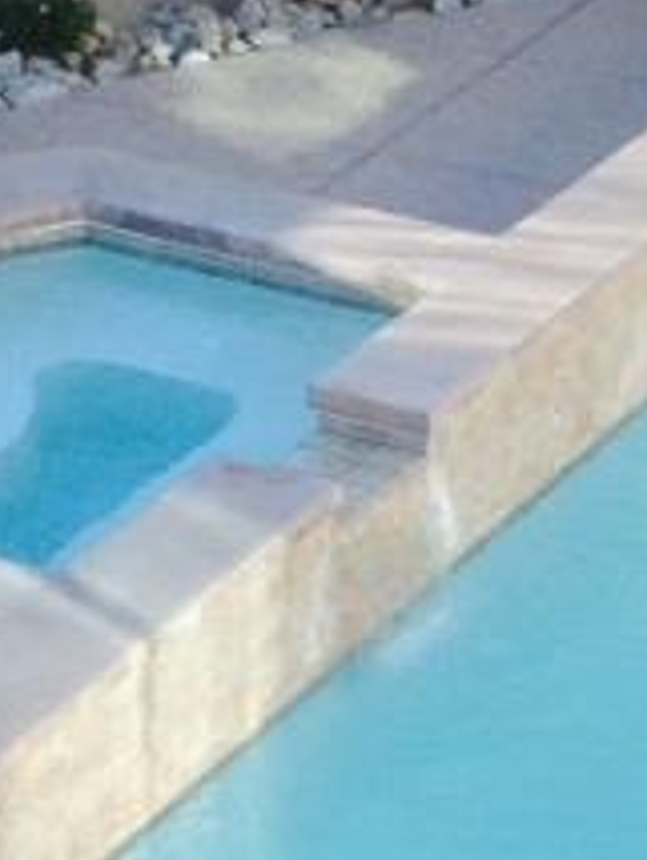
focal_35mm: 197
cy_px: 993
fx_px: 4900
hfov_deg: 7.5
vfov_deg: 9.9
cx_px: 683
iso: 50
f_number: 2.4
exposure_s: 1/247
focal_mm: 4.12
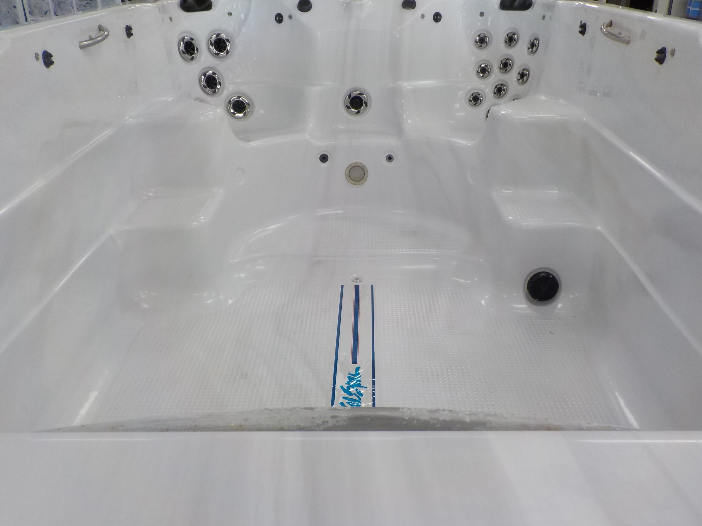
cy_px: 263
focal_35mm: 30
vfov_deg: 46.8
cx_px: 351
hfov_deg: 60.0
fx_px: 608
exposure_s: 1/30
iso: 125
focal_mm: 4.1
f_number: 3.3
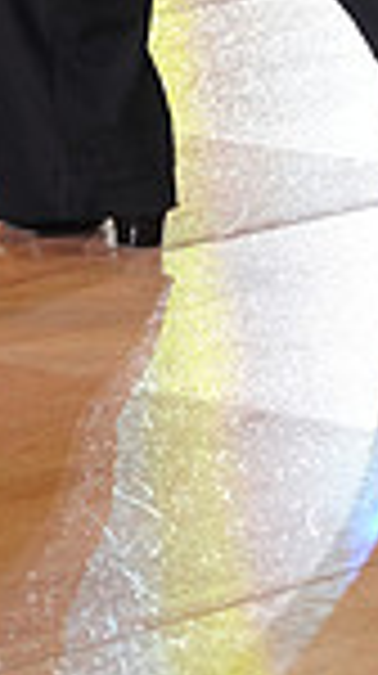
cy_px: -608
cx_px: -56
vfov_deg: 6.1
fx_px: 6222
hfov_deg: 3.5
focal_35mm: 348
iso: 1600
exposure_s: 1/400
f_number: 4
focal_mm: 86
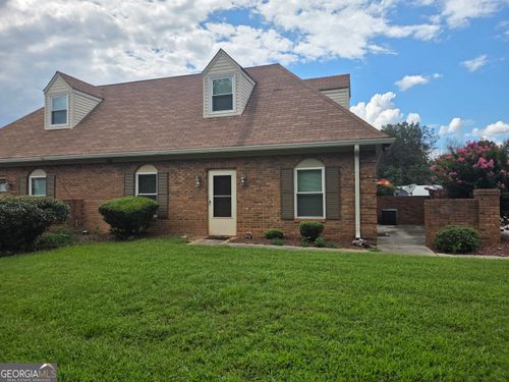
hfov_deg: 73.9
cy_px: 191
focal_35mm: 23
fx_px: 338
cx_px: 254
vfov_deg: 58.9
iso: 80
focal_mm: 5.4
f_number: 1.8
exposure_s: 1/6412
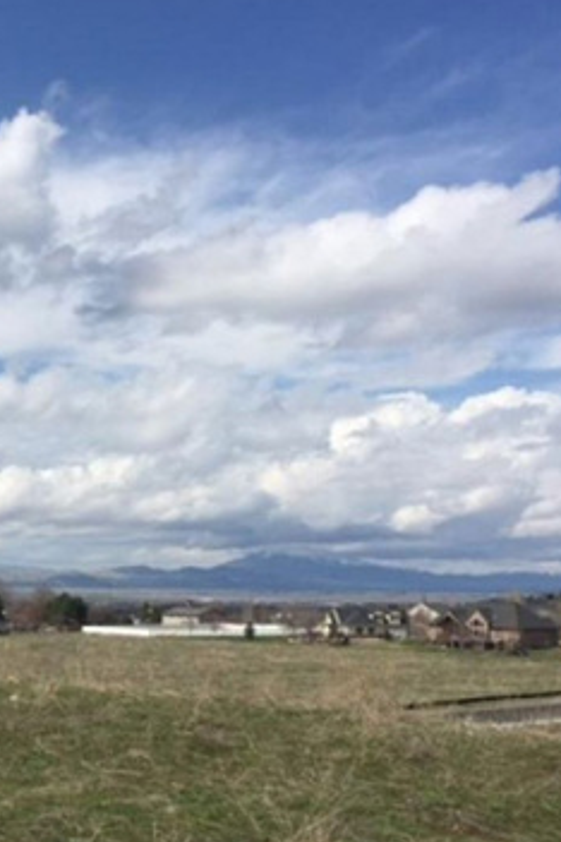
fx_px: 1286
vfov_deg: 36.1
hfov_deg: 23.8
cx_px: 41
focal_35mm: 55
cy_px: 506
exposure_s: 1/3968
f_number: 2.2
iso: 32
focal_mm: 4.15
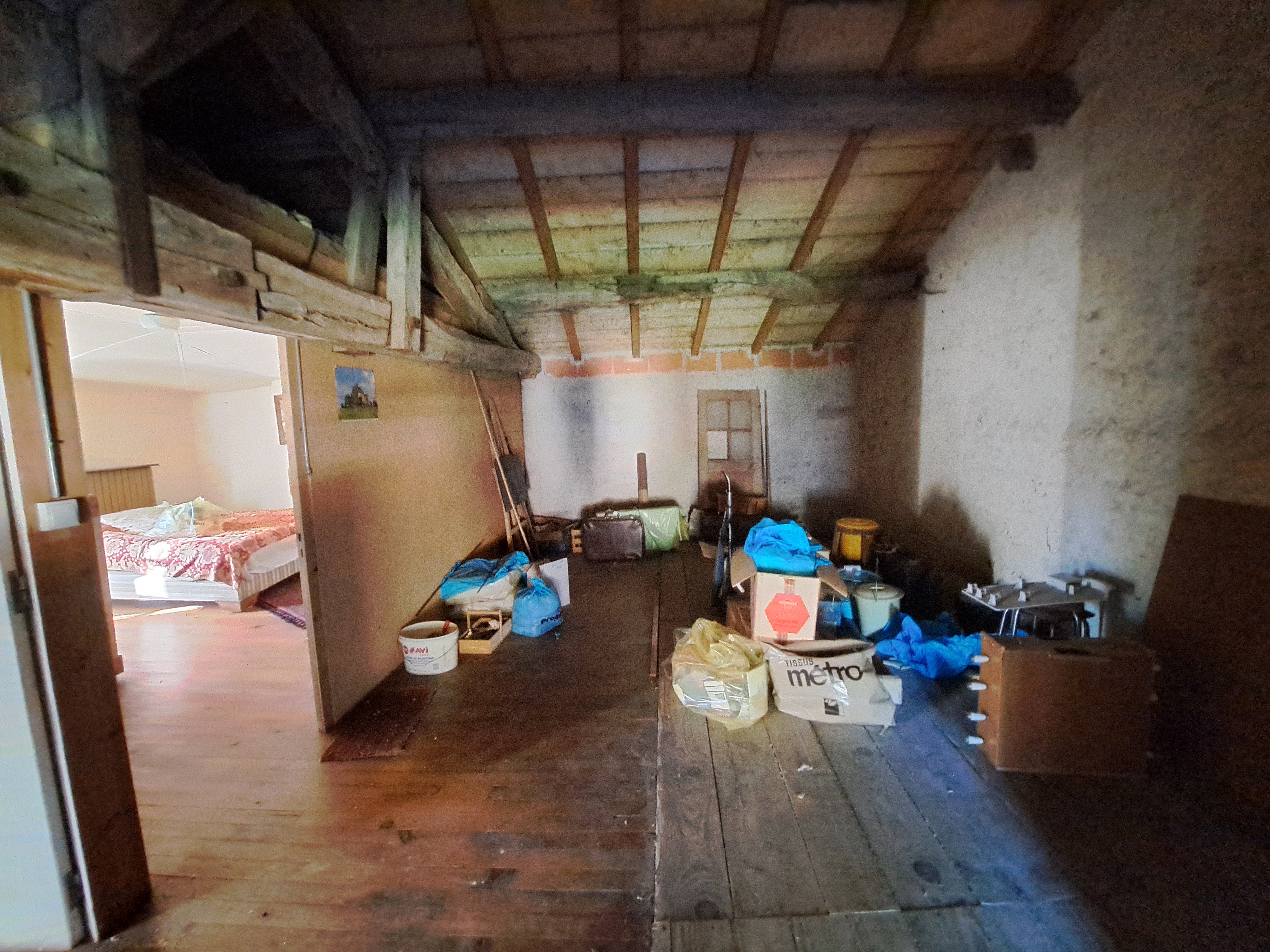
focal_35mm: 13
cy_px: 476
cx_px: 635
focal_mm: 1.74
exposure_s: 1/20
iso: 500
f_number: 2.2
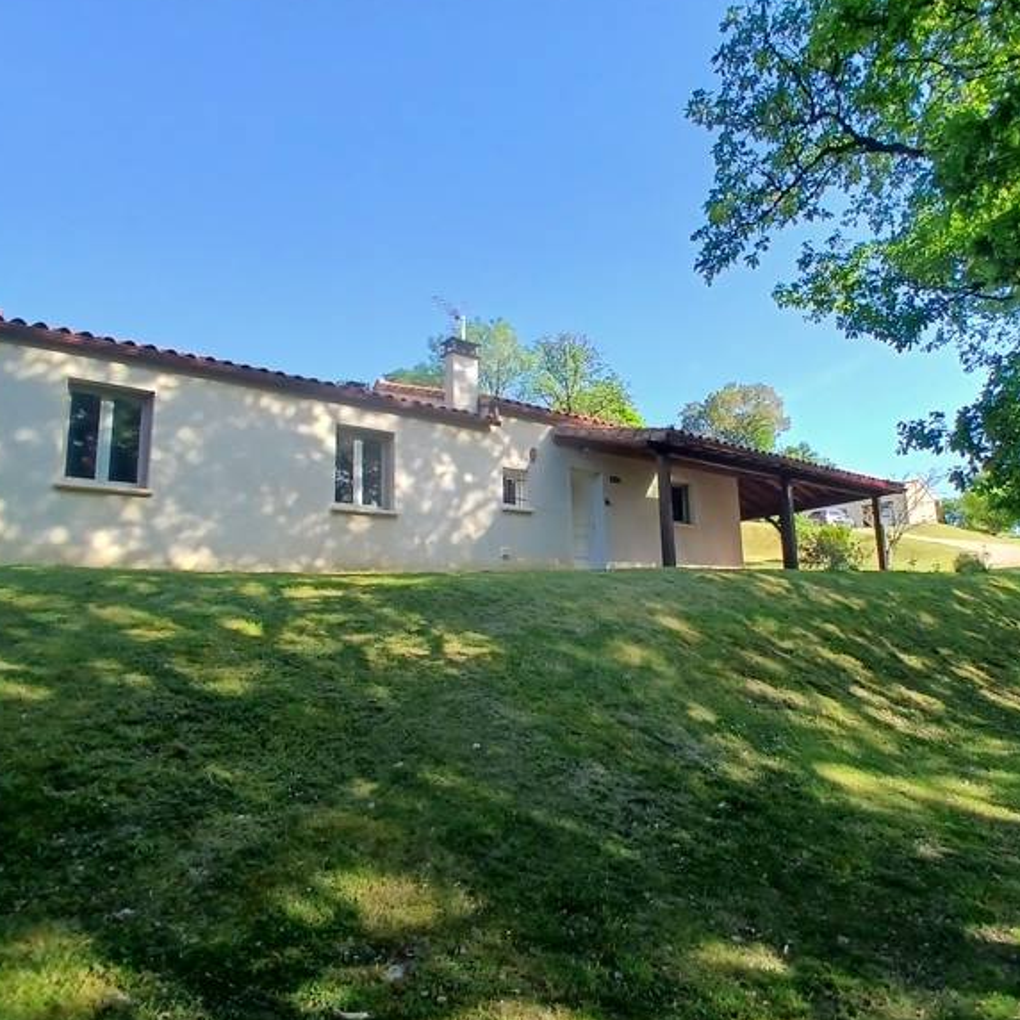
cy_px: 508
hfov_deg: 70.5
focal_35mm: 21
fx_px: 700
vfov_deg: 72.1
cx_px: 660
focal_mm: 1.4
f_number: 2.2
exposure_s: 1/441
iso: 50
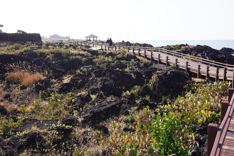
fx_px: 228
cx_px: 117
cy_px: 78
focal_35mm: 35
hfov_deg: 54.4
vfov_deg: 37.9
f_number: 9
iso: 100
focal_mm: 35
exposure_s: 1/100
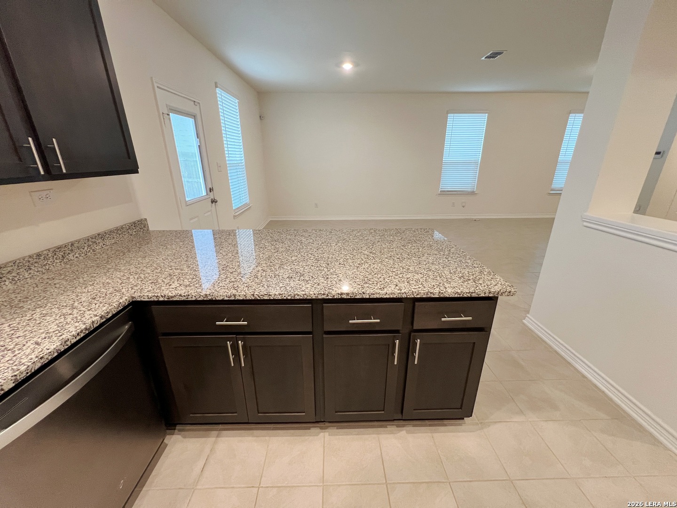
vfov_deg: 89.9
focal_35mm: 13
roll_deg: -0.7
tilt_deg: -20.3
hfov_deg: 106.2
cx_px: 338
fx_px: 254
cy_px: 254
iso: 250
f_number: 1.8
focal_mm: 1.57
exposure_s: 1/60
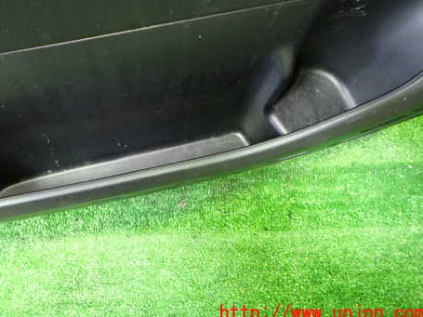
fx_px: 403
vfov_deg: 42.6
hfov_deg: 54.5
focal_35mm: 33
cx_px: 151
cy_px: 116
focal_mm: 4.5
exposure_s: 1/25
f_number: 2
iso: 800
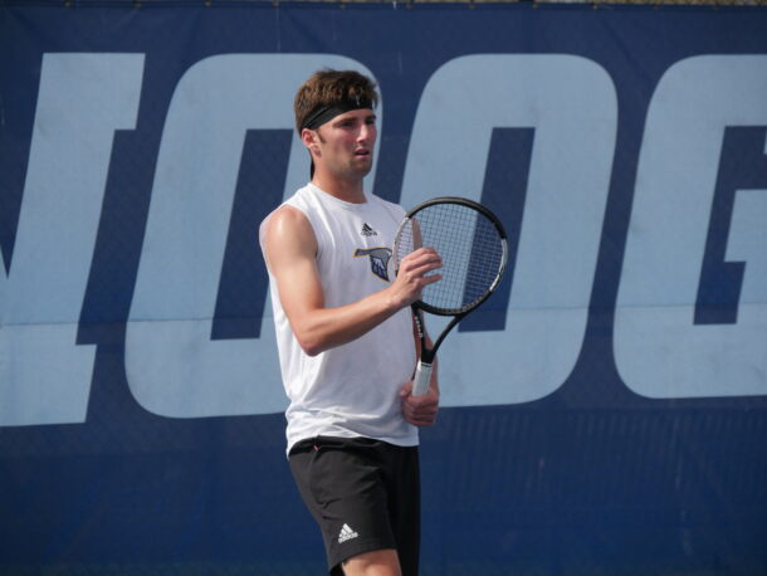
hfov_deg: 9.1
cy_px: 288
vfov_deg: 6.8
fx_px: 4832
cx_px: 384
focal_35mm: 218
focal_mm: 109
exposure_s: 1/1600
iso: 320
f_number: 6.3
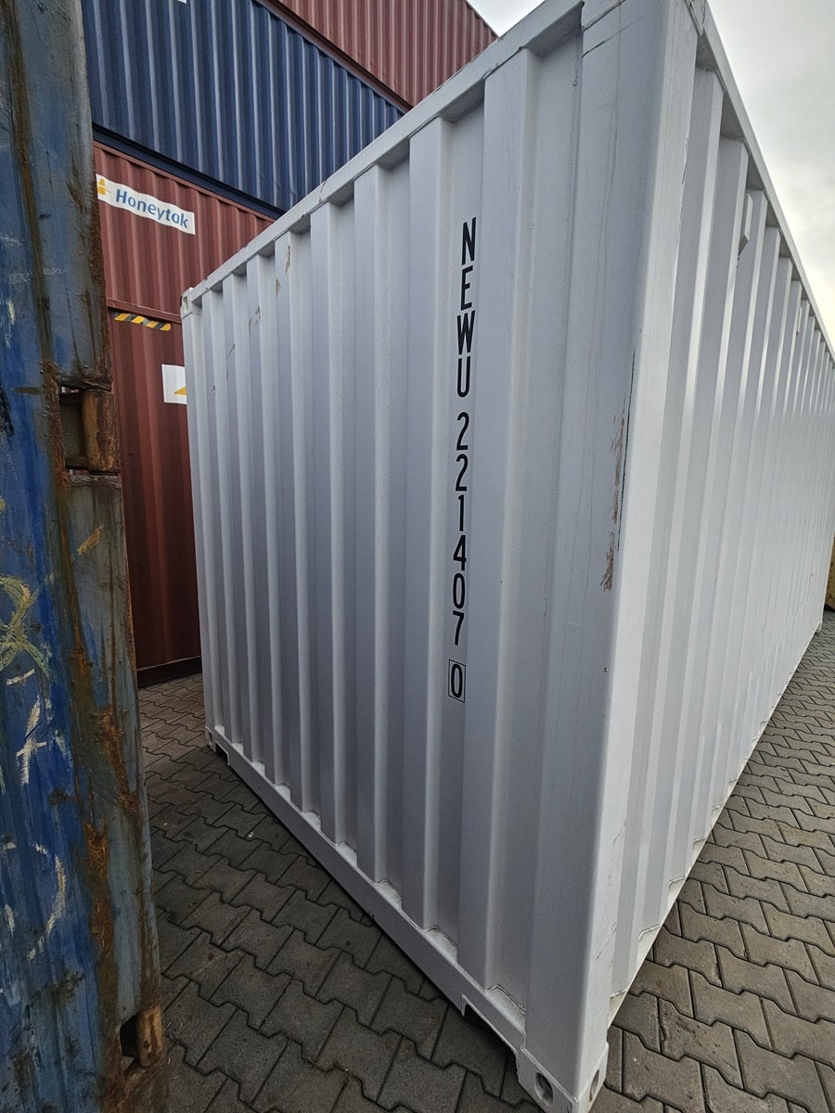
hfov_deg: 89.9
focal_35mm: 13
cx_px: 418
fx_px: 418
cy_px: 556
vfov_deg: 106.2
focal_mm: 2.2
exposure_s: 1/765
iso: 64
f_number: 2.2
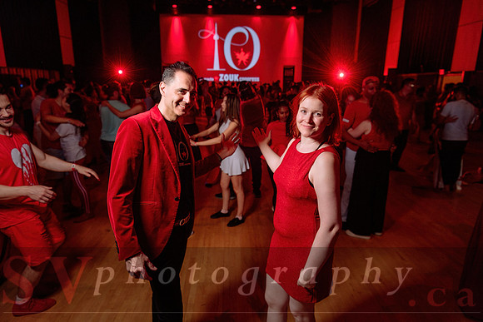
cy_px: 161
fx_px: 323
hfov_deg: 73.6
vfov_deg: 53.0
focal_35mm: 24
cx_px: 242
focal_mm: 24
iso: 1000
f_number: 3.5
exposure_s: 1/40
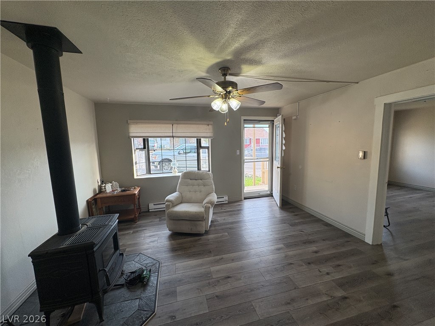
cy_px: 163
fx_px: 176
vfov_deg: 85.7
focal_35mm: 14
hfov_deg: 102.1
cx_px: 218
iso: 80
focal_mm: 2.22
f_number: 2.2
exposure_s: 1/120
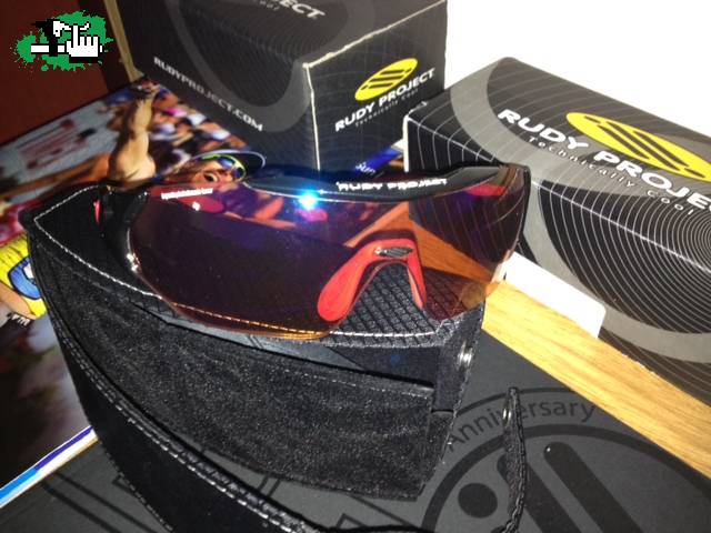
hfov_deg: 52.6
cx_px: 356
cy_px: 266
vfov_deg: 40.7
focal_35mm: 35
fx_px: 719
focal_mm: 4.28
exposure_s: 1/16
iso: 125
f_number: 2.4
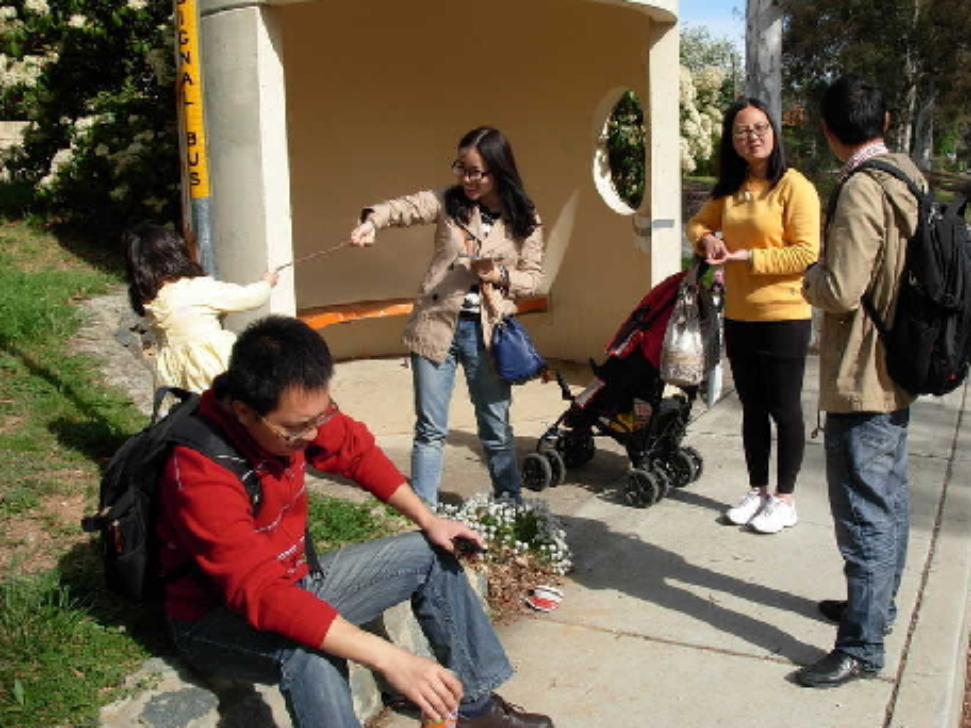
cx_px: 496
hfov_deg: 46.8
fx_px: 1122
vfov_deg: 36.0
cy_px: 373
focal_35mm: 40
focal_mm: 6.3
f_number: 4.9
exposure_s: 1/406
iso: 79
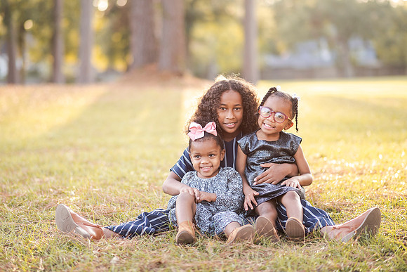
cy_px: 121
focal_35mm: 95
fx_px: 1069
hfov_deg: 21.6
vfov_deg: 14.5
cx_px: 181
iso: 320
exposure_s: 1/400
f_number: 2
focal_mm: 85
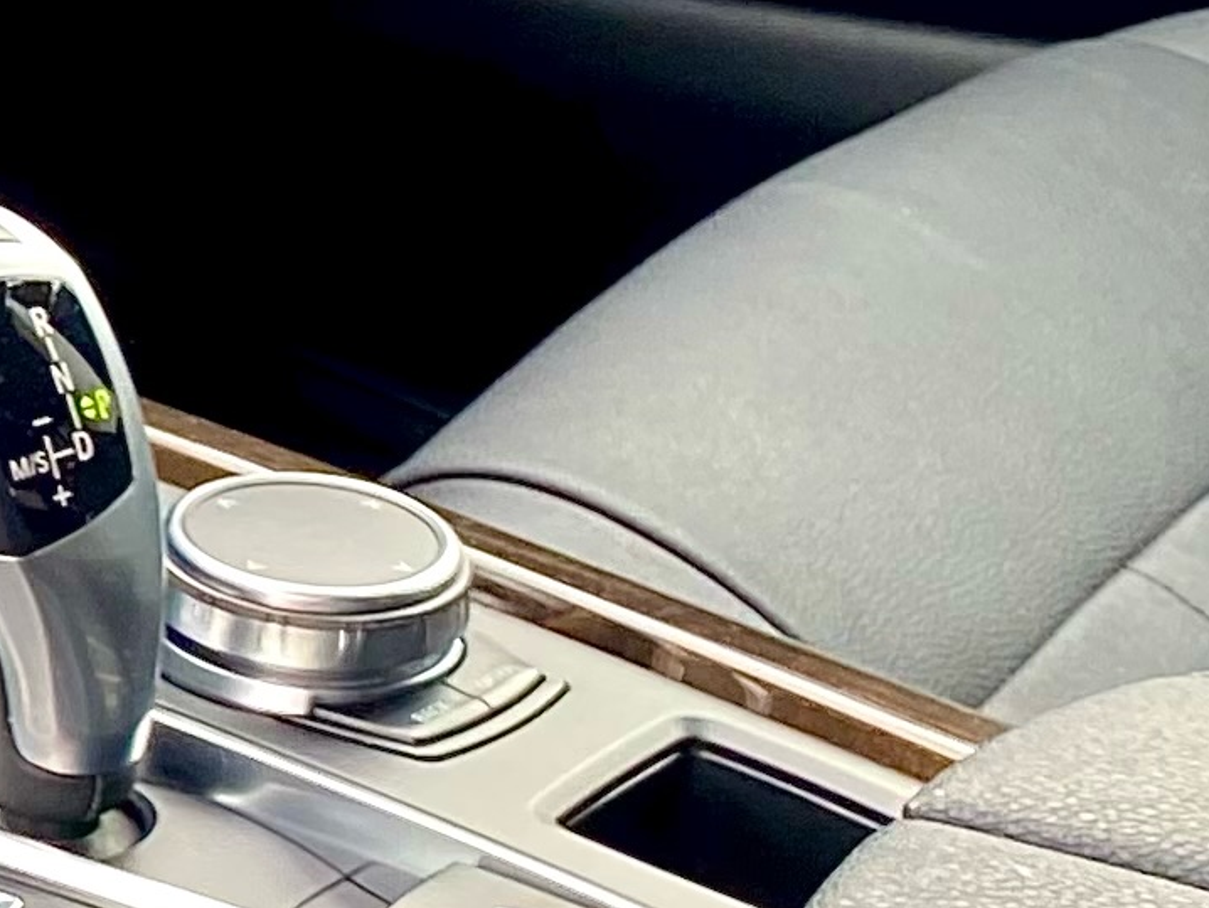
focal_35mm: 146
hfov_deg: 11.2
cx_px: -1744
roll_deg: -1.8
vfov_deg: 10.2
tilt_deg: -31.7
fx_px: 5101
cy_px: 303
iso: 64
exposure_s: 1/121
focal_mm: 4.25
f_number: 1.8
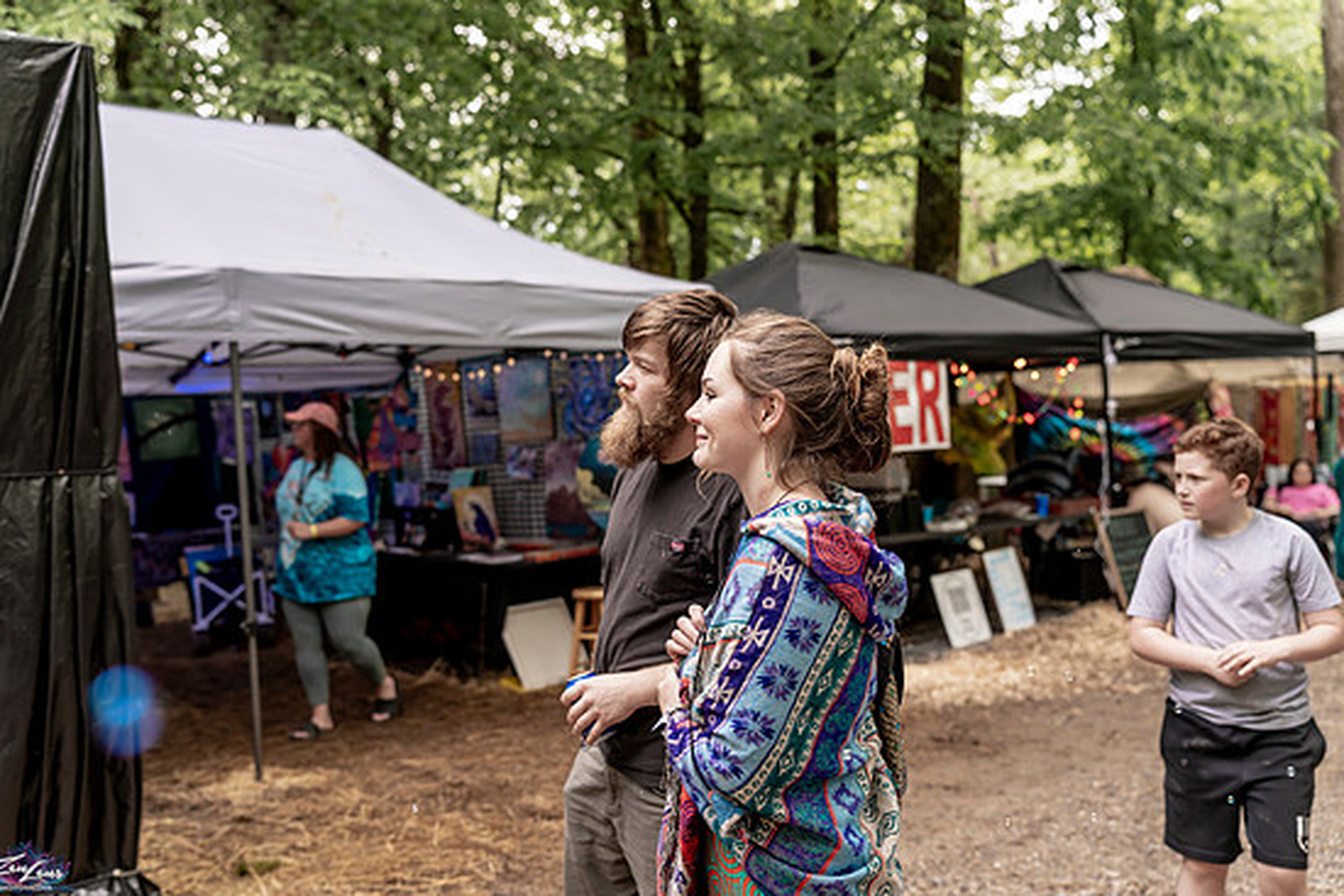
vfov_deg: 34.2
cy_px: 470
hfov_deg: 49.5
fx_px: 1456
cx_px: 645
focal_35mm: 39
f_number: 2.8
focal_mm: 37
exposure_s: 1/400
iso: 250
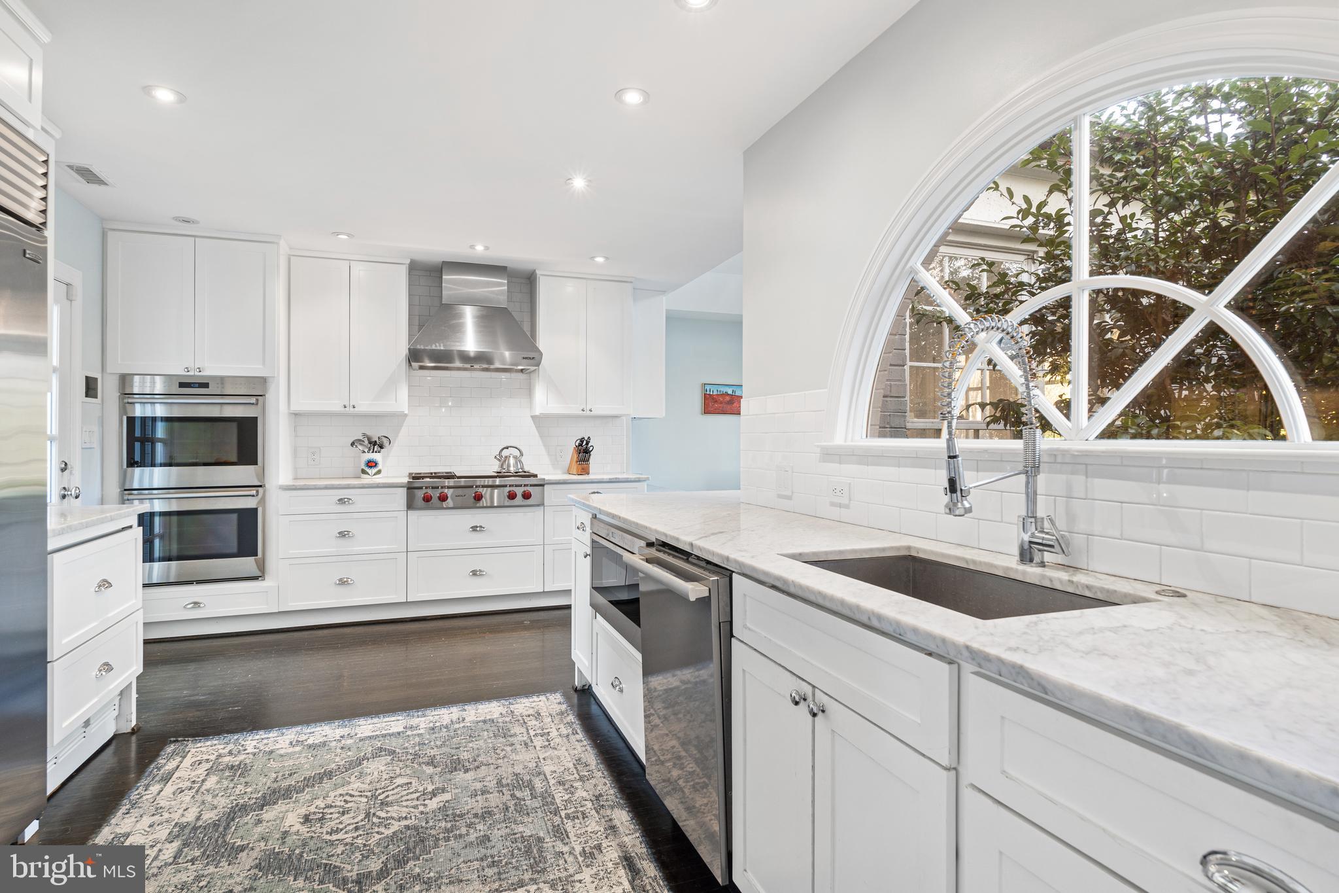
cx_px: 670
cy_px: 446
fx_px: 688
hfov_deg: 88.4
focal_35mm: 18
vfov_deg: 65.9
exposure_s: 1/3
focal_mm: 18.5
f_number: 7.1
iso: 250
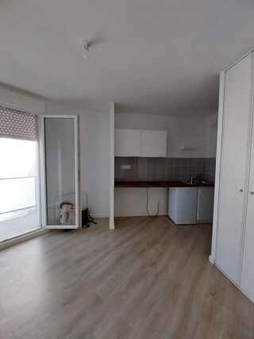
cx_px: 127
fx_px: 127
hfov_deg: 89.9
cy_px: 170
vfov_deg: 106.2
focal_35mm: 13
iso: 64
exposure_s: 1/166
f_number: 2.2
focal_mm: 1.13
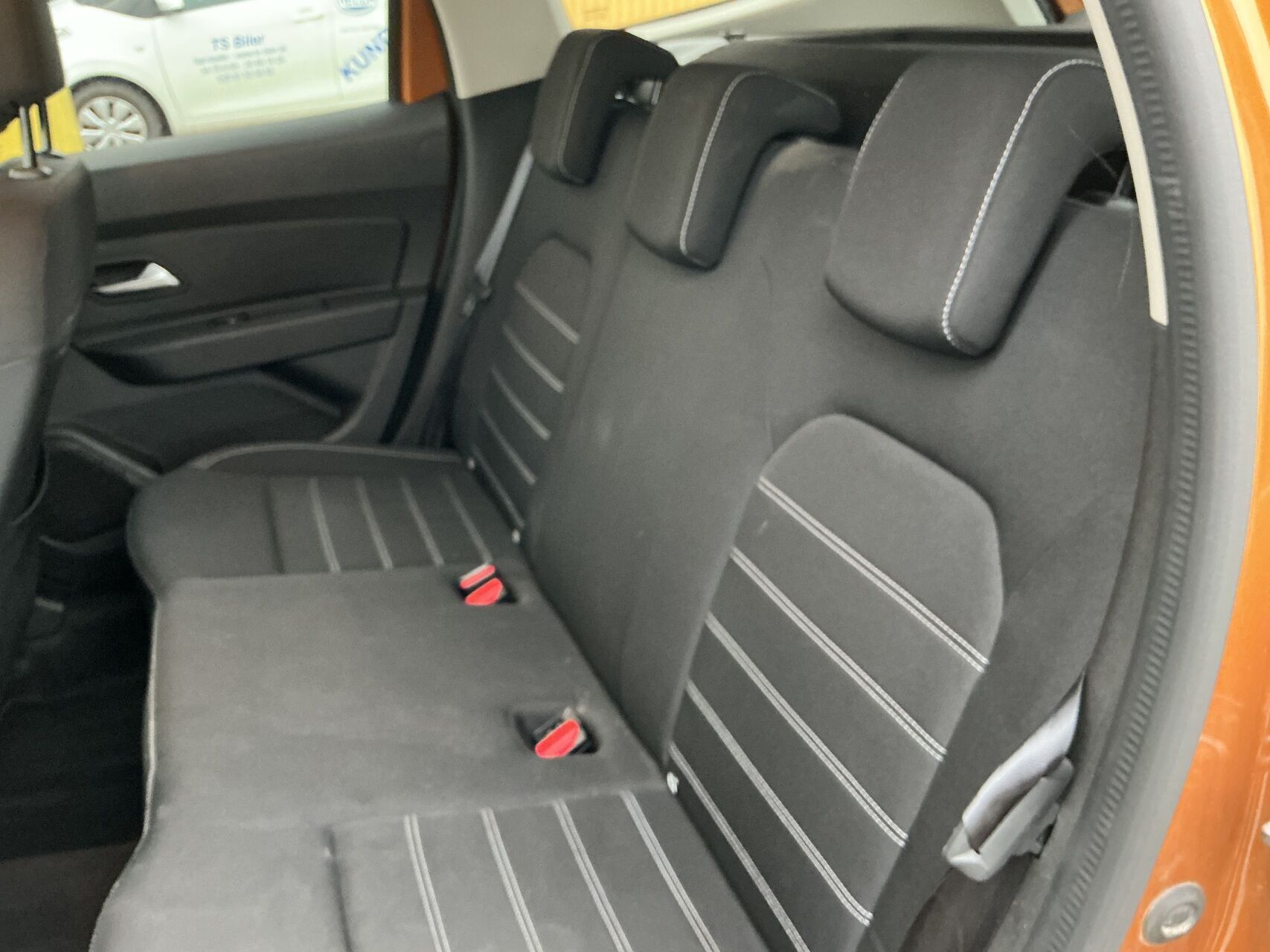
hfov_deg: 61.7
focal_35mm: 29
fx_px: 1064
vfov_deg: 48.2
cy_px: 476
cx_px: 635
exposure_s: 1/30
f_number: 1.8
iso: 500
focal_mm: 3
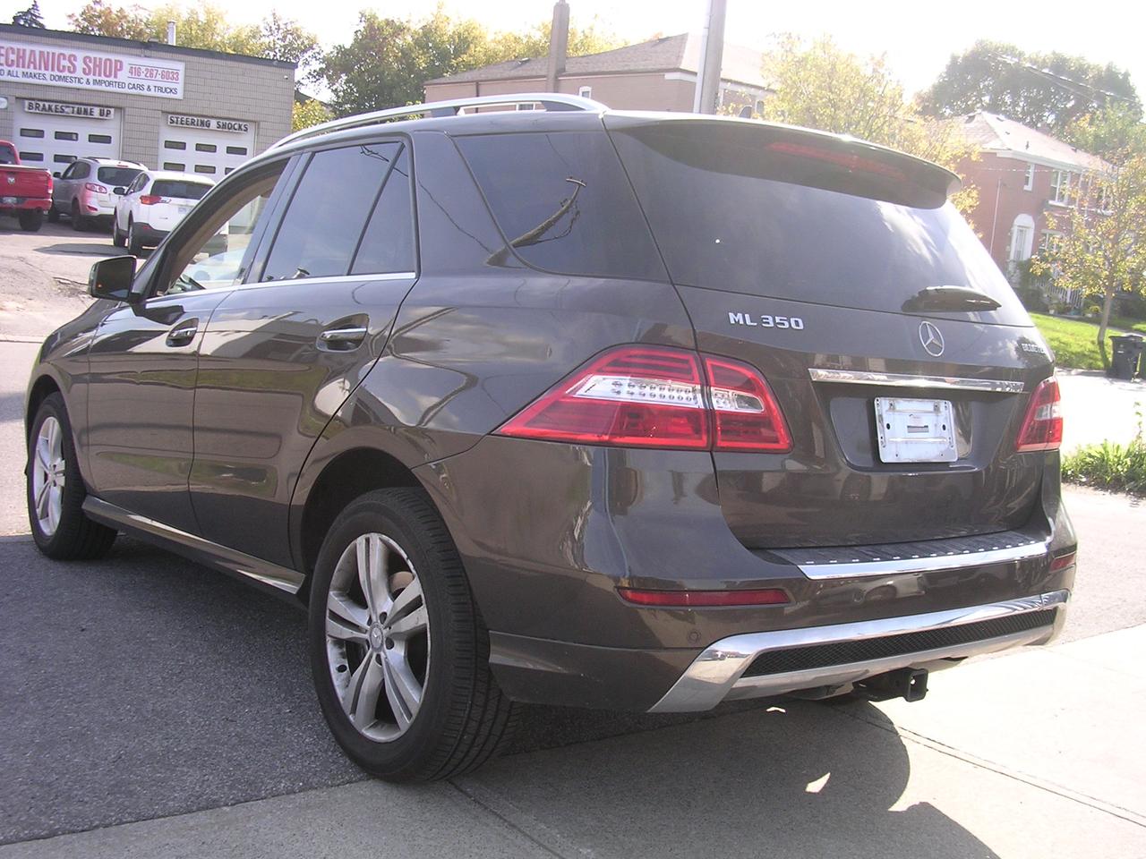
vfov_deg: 37.7
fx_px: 1258
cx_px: 573
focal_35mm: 38
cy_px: 430
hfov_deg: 49.0
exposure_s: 1/323
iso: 100
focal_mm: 5.8
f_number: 2.8
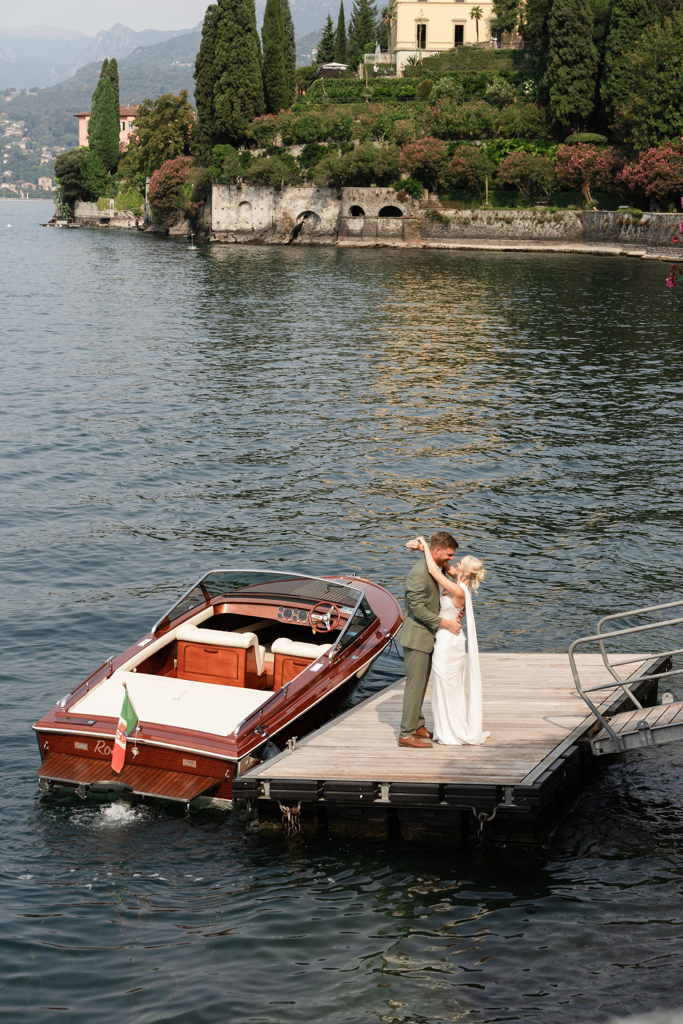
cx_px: 342
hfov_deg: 19.5
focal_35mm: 70
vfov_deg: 28.8
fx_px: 1992
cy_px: 512
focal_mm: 70
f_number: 7.1
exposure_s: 1/250
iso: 100
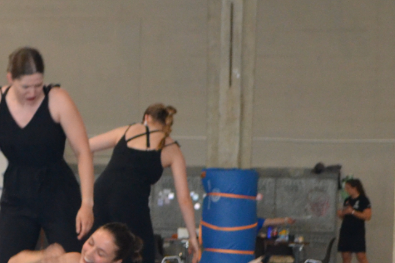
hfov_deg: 9.5
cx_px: -158
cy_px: 265
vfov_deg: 6.5
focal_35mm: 211
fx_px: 2314
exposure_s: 1/60
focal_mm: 44
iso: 1600
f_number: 5.3
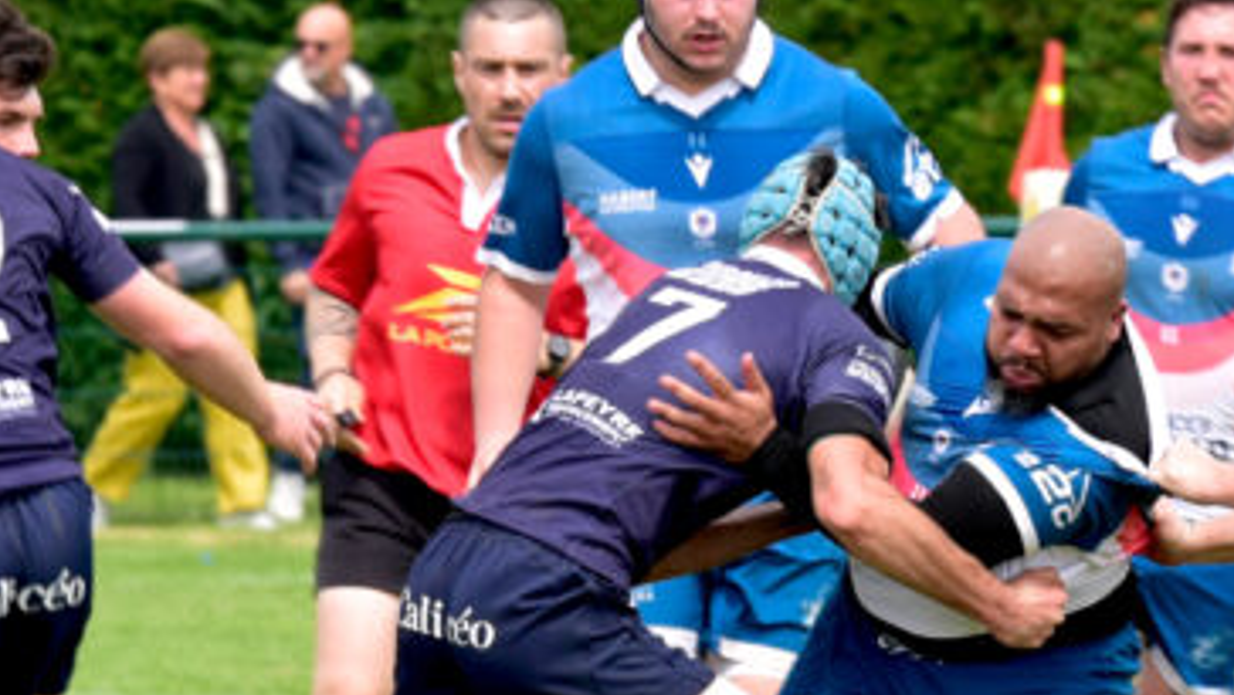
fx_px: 15056
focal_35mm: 460
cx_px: 753
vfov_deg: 2.6
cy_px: 576
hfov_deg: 4.7
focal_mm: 200
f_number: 5.6
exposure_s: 1/320
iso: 160
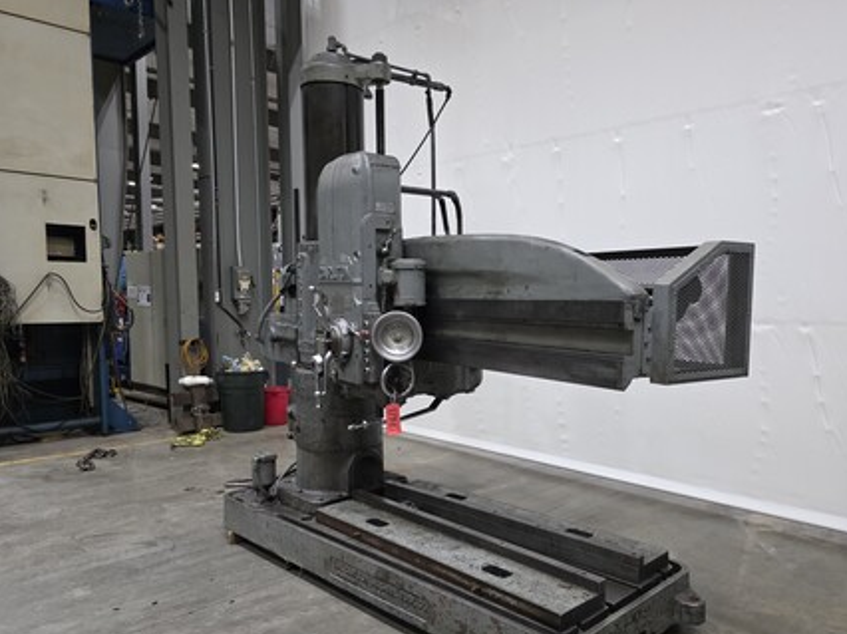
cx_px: 495
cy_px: 353
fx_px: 660
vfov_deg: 51.2
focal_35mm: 27
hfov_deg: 64.9
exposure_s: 1/120
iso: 800
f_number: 1.7
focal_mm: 6.3
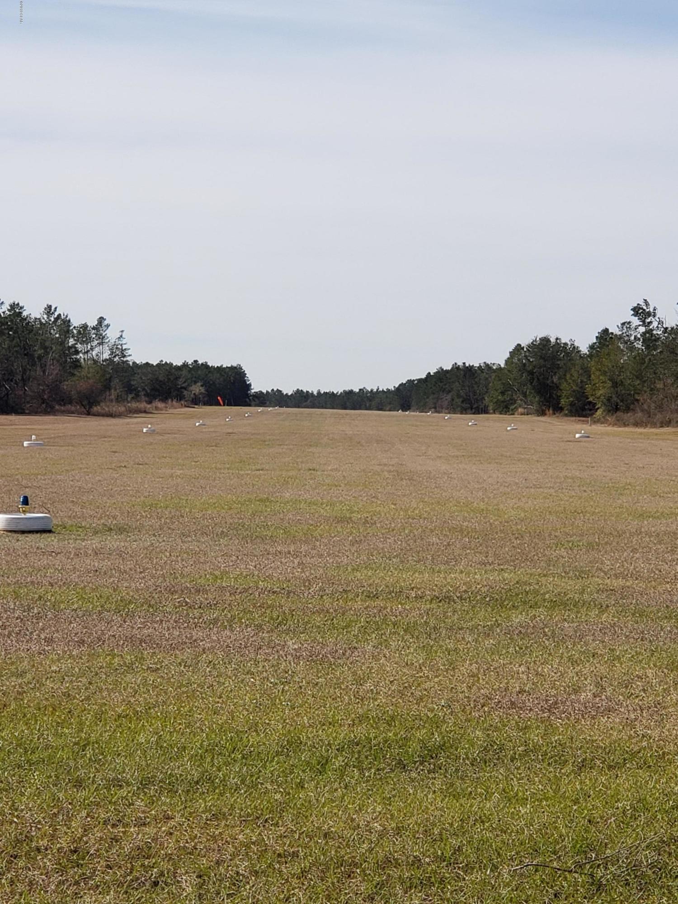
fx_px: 1358
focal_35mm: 52
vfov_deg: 36.8
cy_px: 452
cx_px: 339
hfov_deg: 28.0
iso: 32
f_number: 2.4
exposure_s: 1/947
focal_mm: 6
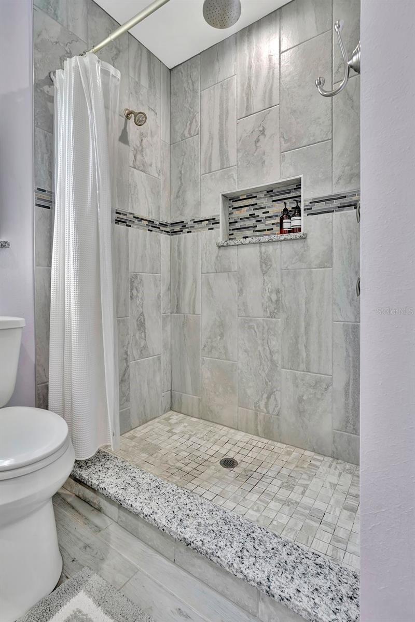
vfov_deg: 93.3
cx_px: 208
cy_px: 311
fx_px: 294
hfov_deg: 70.4
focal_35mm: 17
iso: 500
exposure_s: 1/6
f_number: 8
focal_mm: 17
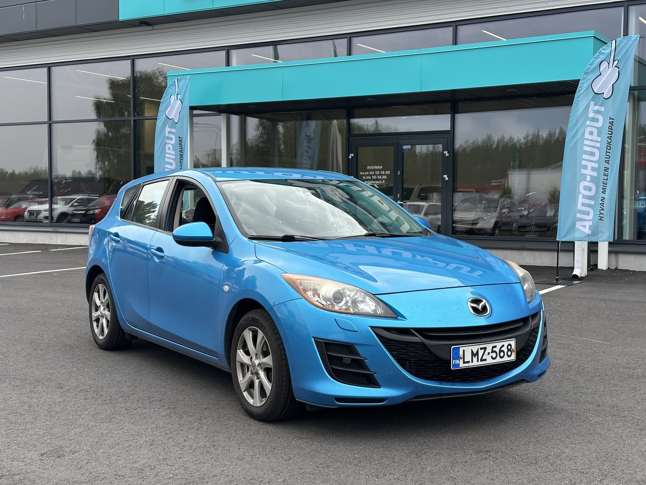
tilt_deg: -2.4
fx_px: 896
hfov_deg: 39.7
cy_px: 242
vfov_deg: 30.3
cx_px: 323
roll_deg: -0.3
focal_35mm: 48
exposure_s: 1/872
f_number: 1.78
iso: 64
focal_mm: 6.86
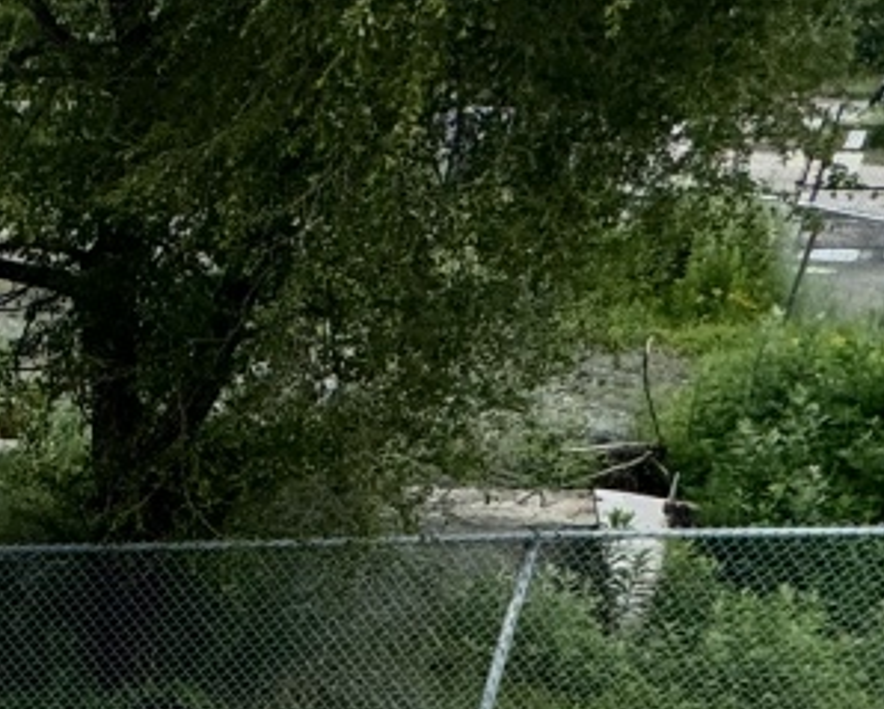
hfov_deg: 20.7
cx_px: -673
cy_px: 902
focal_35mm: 66
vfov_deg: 21.2
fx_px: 1728
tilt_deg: -27.2
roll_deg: +1.9
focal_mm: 2.22
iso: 40
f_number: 2.2
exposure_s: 1/1323
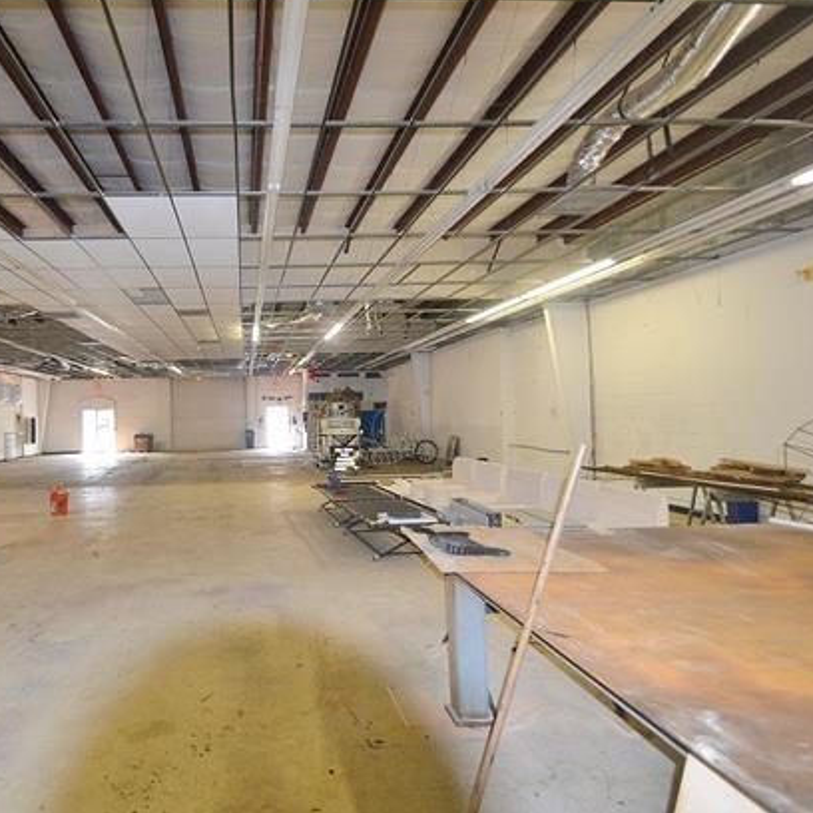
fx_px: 531
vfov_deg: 74.8
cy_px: 395
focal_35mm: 20
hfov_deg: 72.2
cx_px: 261
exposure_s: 1/60
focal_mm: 10
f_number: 3.5
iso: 720
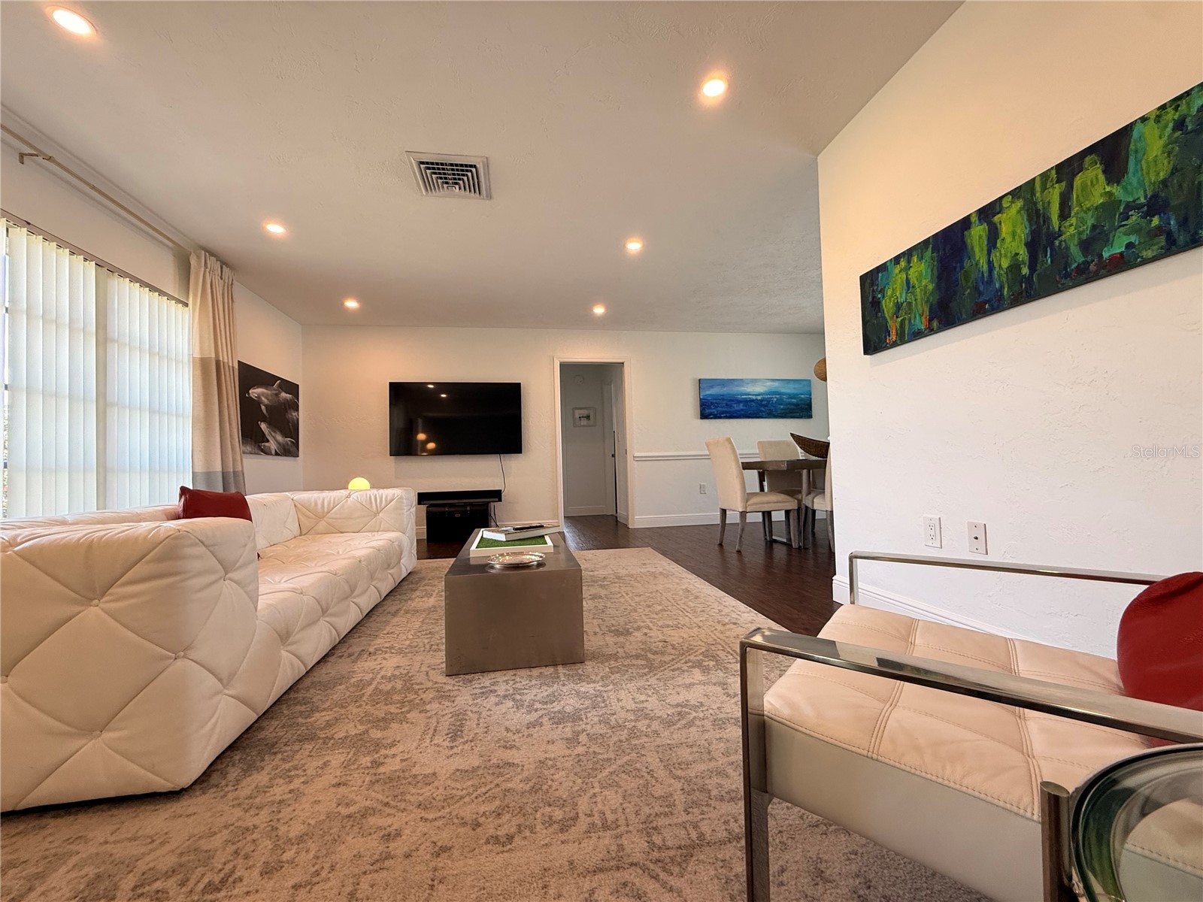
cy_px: 451
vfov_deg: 85.7
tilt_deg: +2.2
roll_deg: +1.1
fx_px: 487
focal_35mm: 14
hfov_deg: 102.1
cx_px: 602
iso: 160
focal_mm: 2.22
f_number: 2.2
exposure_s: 1/120
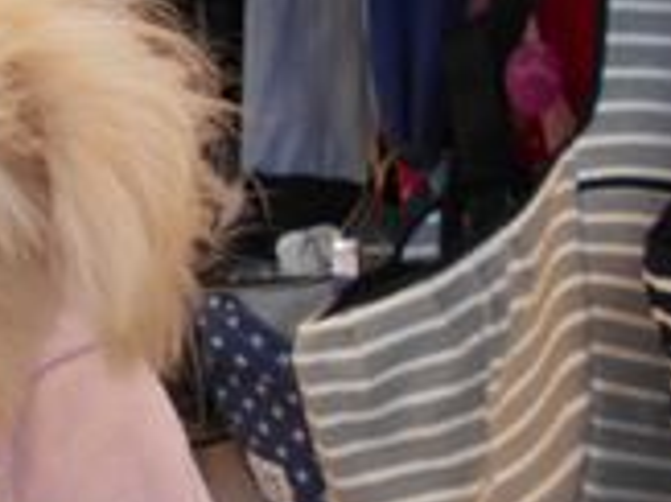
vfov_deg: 15.0
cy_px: -33
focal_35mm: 96
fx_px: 1860
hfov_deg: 17.4
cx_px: -465
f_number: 3.2
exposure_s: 1/30
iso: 80
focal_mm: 4.6
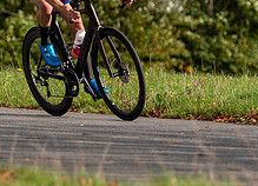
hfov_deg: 5.7
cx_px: 60
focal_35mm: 351
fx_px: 2581
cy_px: -22
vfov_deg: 4.1
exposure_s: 1/2500
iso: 160
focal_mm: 100
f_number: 2.8
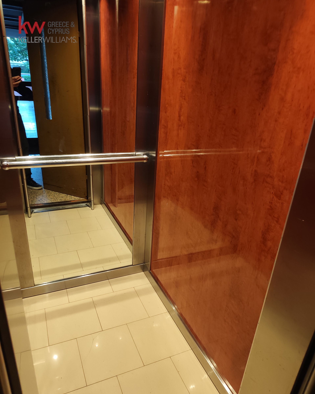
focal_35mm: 24
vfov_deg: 70.2
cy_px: 208
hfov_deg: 58.8
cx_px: 158
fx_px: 280
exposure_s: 1/50
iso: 500
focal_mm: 6.04
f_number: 1.7
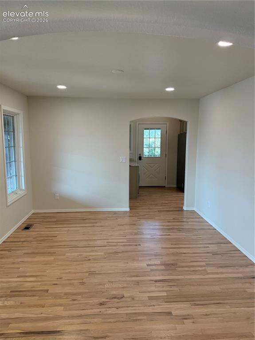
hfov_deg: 56.8
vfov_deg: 71.6
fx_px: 236
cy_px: 170
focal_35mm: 24
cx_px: 128
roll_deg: -0.4
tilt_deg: -7.1
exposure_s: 1/232
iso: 200
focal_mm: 6.76
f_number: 1.78
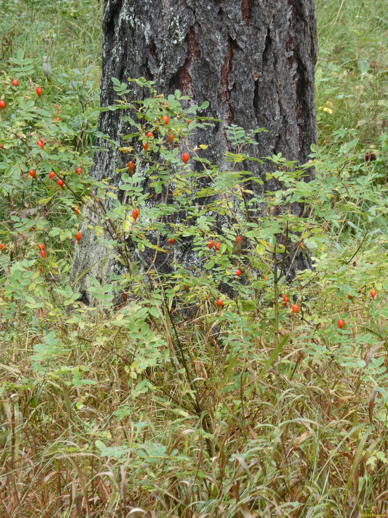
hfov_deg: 9.8
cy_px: 259
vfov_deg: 13.1
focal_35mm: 151
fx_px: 2257
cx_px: 194
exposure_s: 1/80
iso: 200
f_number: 5.4
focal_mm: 27.1
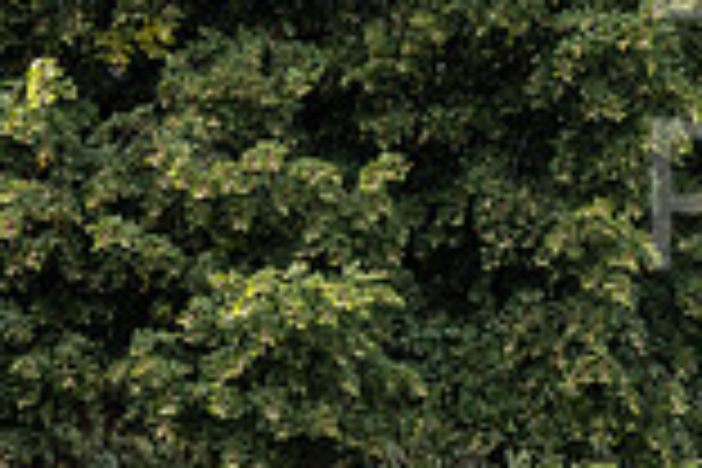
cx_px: 1233
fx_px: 12596
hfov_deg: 3.2
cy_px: -14
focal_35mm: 646
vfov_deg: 2.1
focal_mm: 116
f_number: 2.8
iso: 200
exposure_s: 1/1600
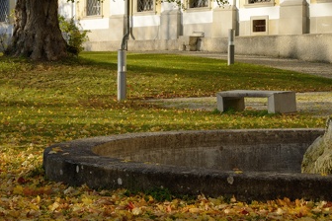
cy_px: 4
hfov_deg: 17.0
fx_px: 1088
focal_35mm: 118
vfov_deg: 11.5
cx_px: 329
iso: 200
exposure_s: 1/400
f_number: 8
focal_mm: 50
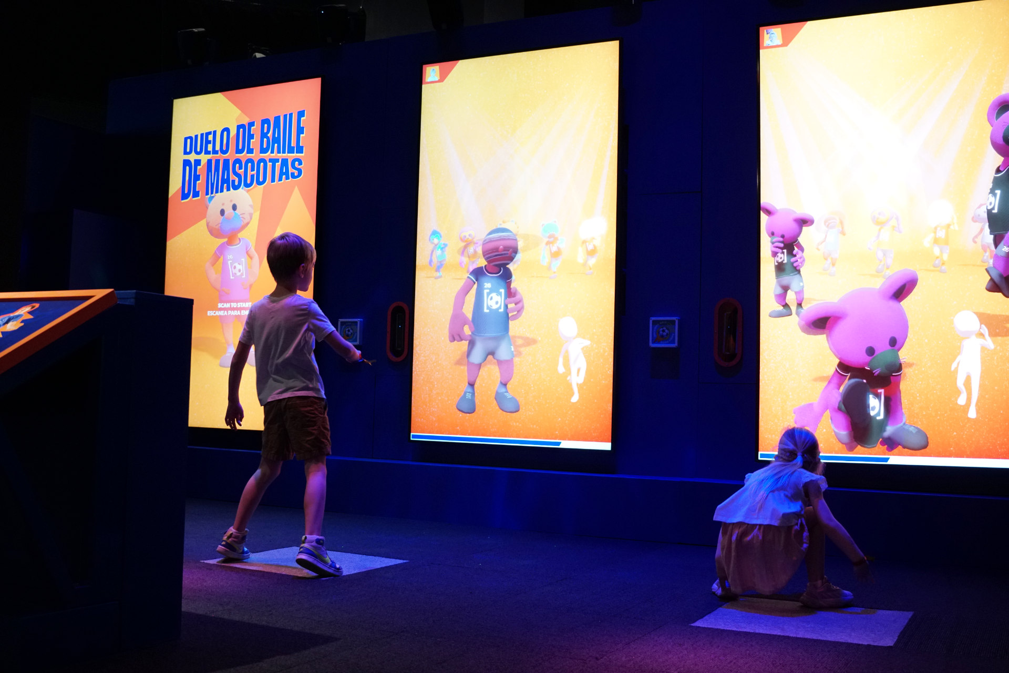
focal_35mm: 39
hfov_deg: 49.6
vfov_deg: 34.2
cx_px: 504
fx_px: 1093
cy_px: 336
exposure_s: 1/160
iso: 1600
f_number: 3.2
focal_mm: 26
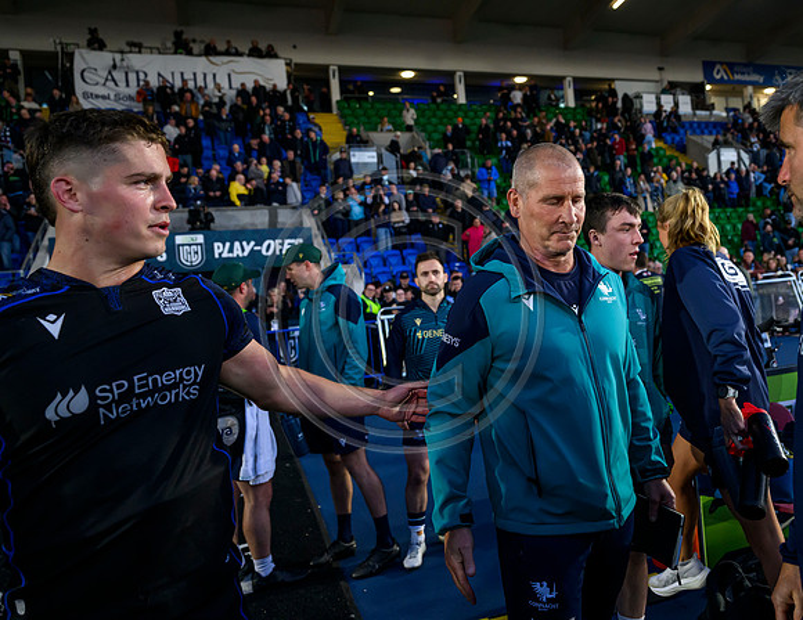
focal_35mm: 29
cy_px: 275
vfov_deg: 48.3
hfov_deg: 59.3
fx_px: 690
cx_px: 518
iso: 3200
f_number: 3.5
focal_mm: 24
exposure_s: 1/1250
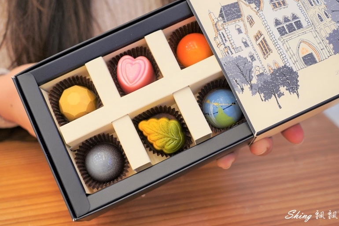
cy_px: 109
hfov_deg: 36.9
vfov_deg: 25.0
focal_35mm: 54
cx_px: 169
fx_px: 508
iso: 1250
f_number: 5
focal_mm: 52
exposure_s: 1/50
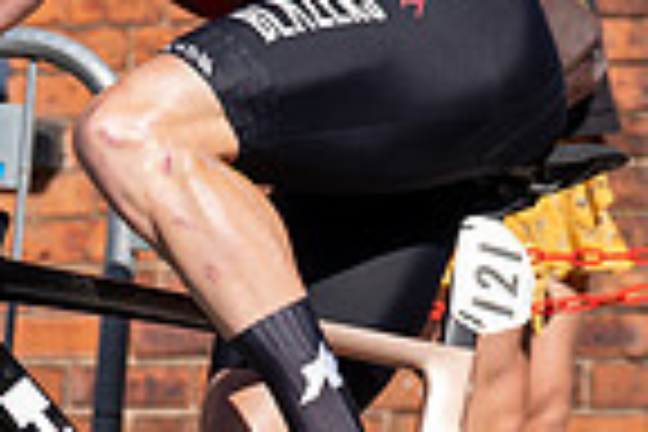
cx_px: -63
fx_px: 5058
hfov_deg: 7.3
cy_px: 92
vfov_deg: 4.9
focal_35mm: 281
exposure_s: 1/1000
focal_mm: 70
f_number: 3.5
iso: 100
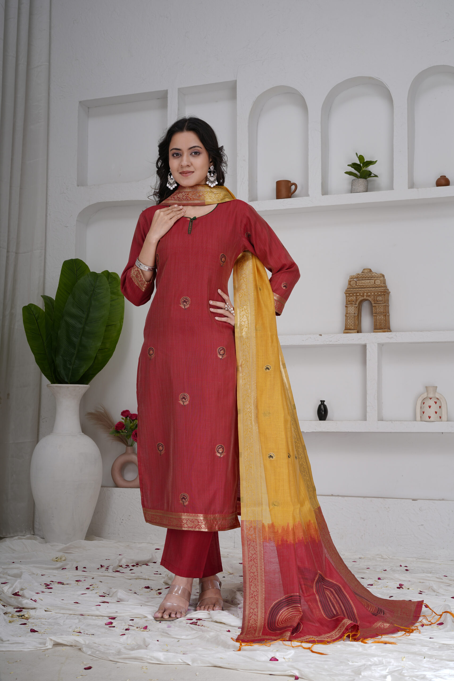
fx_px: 946
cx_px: 227
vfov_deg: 39.6
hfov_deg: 27.0
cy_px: 340
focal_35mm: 50
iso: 64
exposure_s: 1/160
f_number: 9
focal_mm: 50
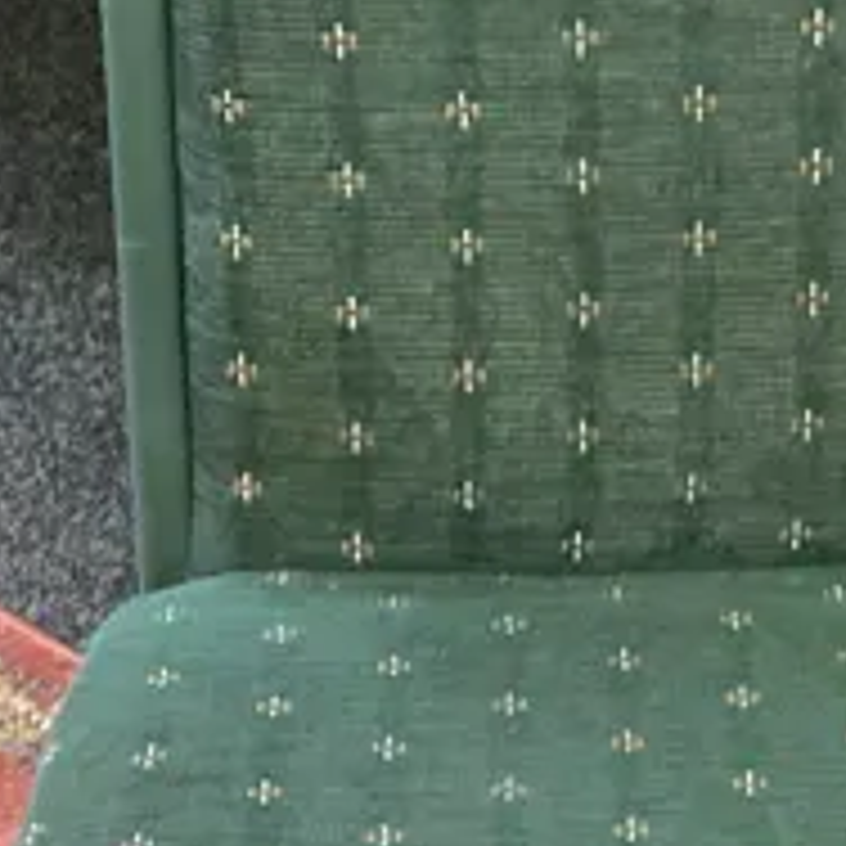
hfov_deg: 12.9
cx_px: 612
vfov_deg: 12.9
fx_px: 3733
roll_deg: -2.5
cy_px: 644
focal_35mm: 135
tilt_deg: -38.5
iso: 250
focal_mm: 3.99
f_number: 1.8
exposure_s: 1/33
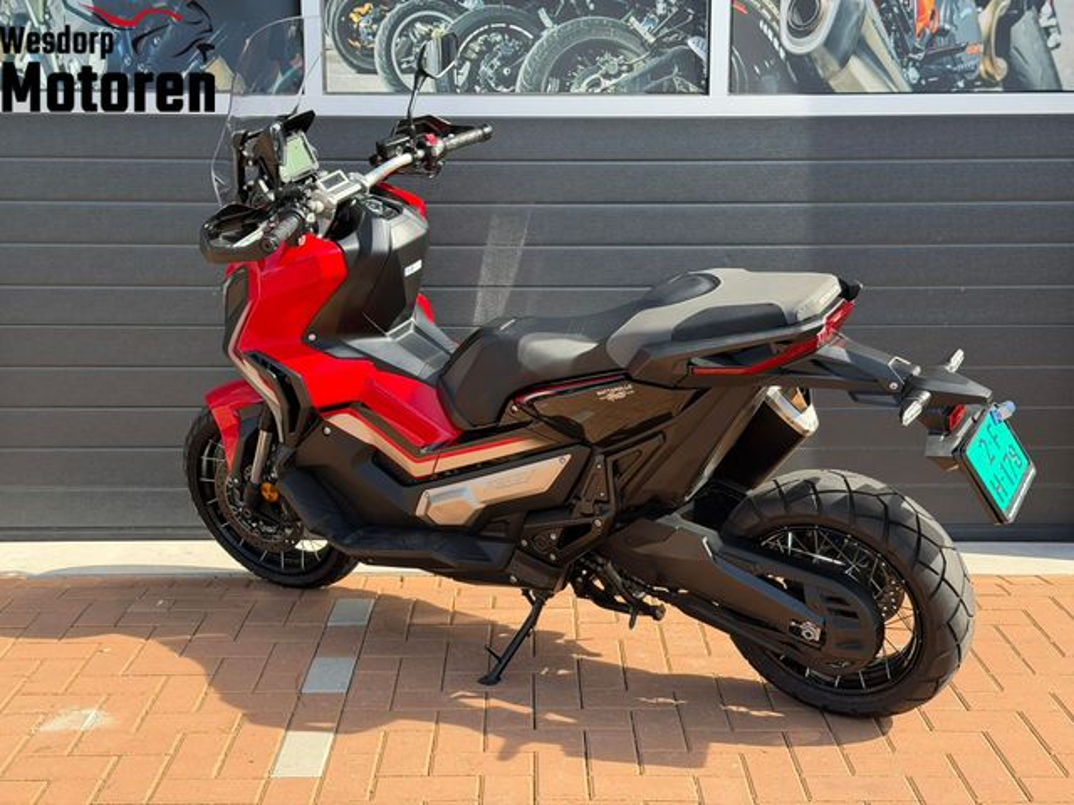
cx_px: 537
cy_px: 402
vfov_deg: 30.3
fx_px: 1489
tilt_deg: -10.5
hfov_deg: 39.7
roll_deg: +0.1
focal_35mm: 48
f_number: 1.78
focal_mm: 6.76
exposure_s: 1/1149
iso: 100
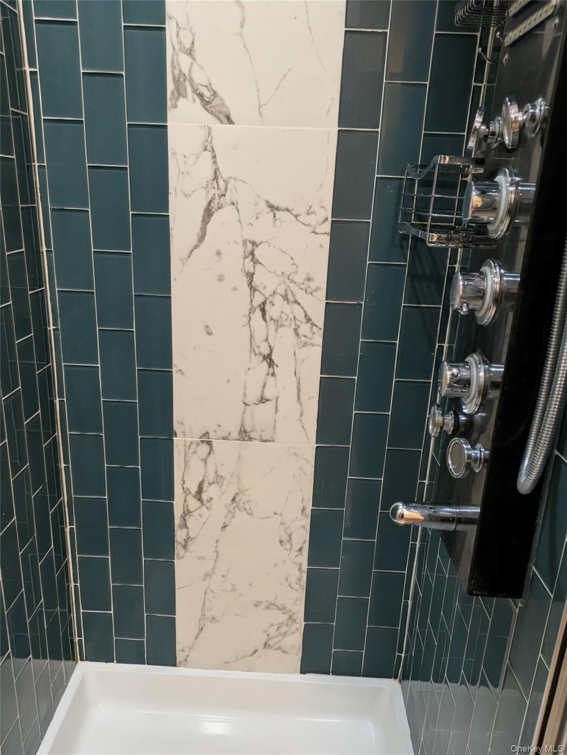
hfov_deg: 54.9
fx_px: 546
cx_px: 284
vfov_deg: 69.4
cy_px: 378
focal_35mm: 25
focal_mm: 5.43
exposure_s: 1/60
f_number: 1.89
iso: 409
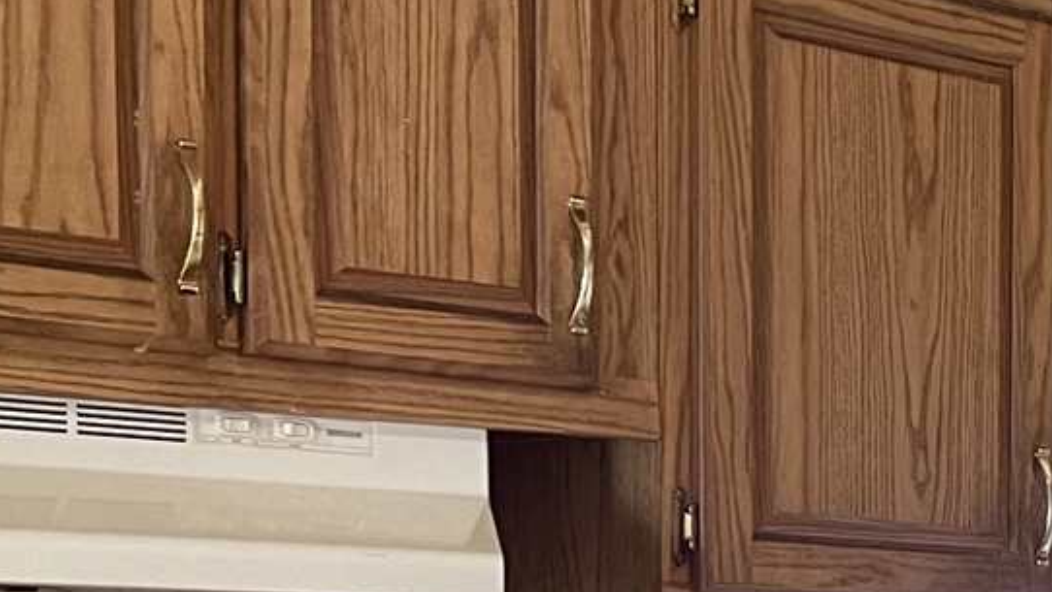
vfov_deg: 10.9
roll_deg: -0.9
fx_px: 2985
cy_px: 924
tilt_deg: -4.2
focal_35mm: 107
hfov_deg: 18.1
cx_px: 1500
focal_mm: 4.2
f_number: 1.6
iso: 250
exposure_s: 1/60
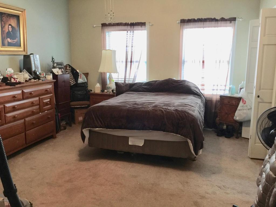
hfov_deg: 61.7
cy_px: 104
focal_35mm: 29
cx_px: 138
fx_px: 231
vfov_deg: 48.2
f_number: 2.2
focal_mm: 4.15
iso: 100
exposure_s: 1/15
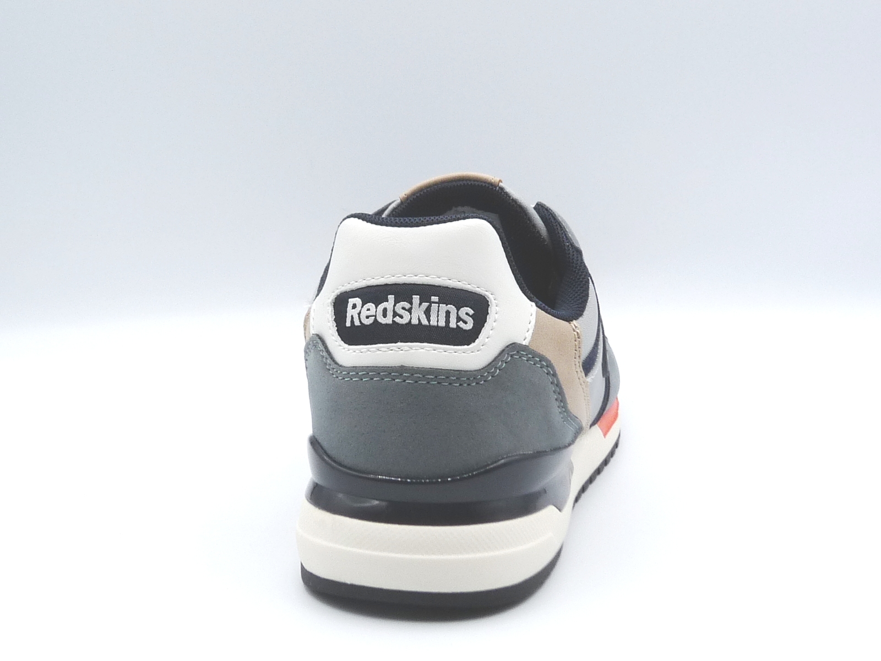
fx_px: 1247
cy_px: 330
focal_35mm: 49
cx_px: 440
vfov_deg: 29.7
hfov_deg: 38.9
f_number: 5
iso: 100
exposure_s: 1/200
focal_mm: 4.8
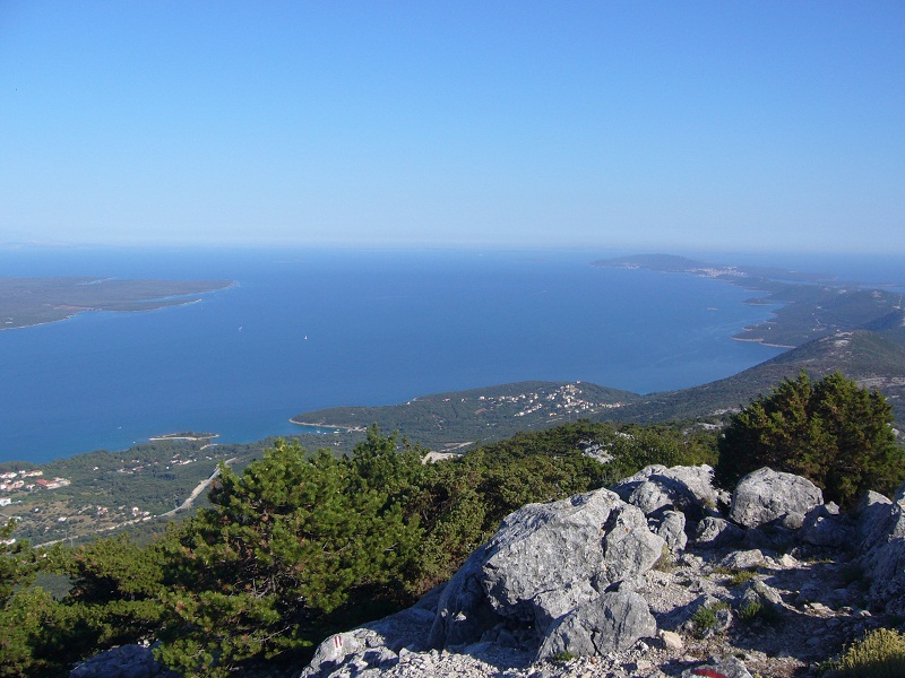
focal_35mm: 35
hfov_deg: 52.6
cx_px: 452
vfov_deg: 40.7
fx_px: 915
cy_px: 339
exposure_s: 1/400
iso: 80
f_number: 5.6
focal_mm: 5.8
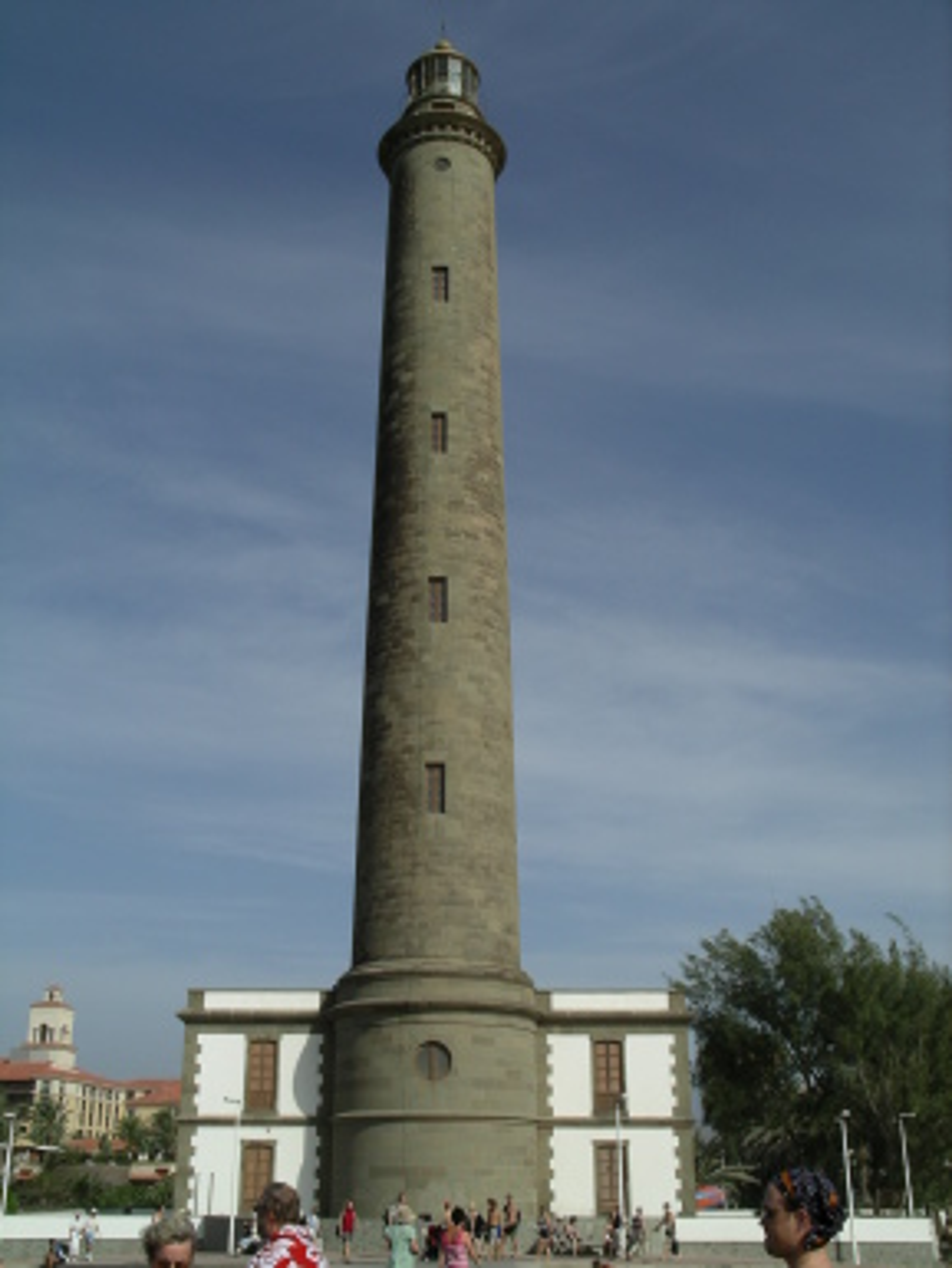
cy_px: 634
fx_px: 1356
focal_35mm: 37
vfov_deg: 50.1
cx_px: 476
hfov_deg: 38.7
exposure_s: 1/640
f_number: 6.5
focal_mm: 7.8
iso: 64
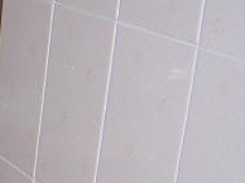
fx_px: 841
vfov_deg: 12.3
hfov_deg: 15.0
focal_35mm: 119
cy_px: 170
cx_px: -158
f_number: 2.6
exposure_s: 1/60.1
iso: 100
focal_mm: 4.7
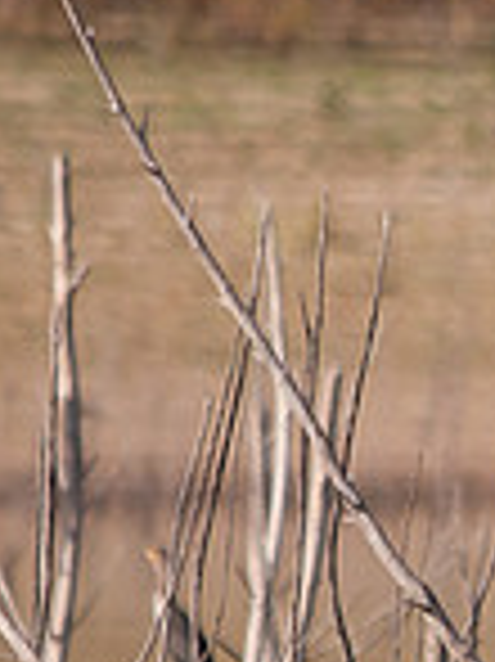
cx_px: 788
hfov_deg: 0.5
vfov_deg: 0.7
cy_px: 691
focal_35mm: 2850
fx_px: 54418
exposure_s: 1/1500
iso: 400
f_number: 8
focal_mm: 500
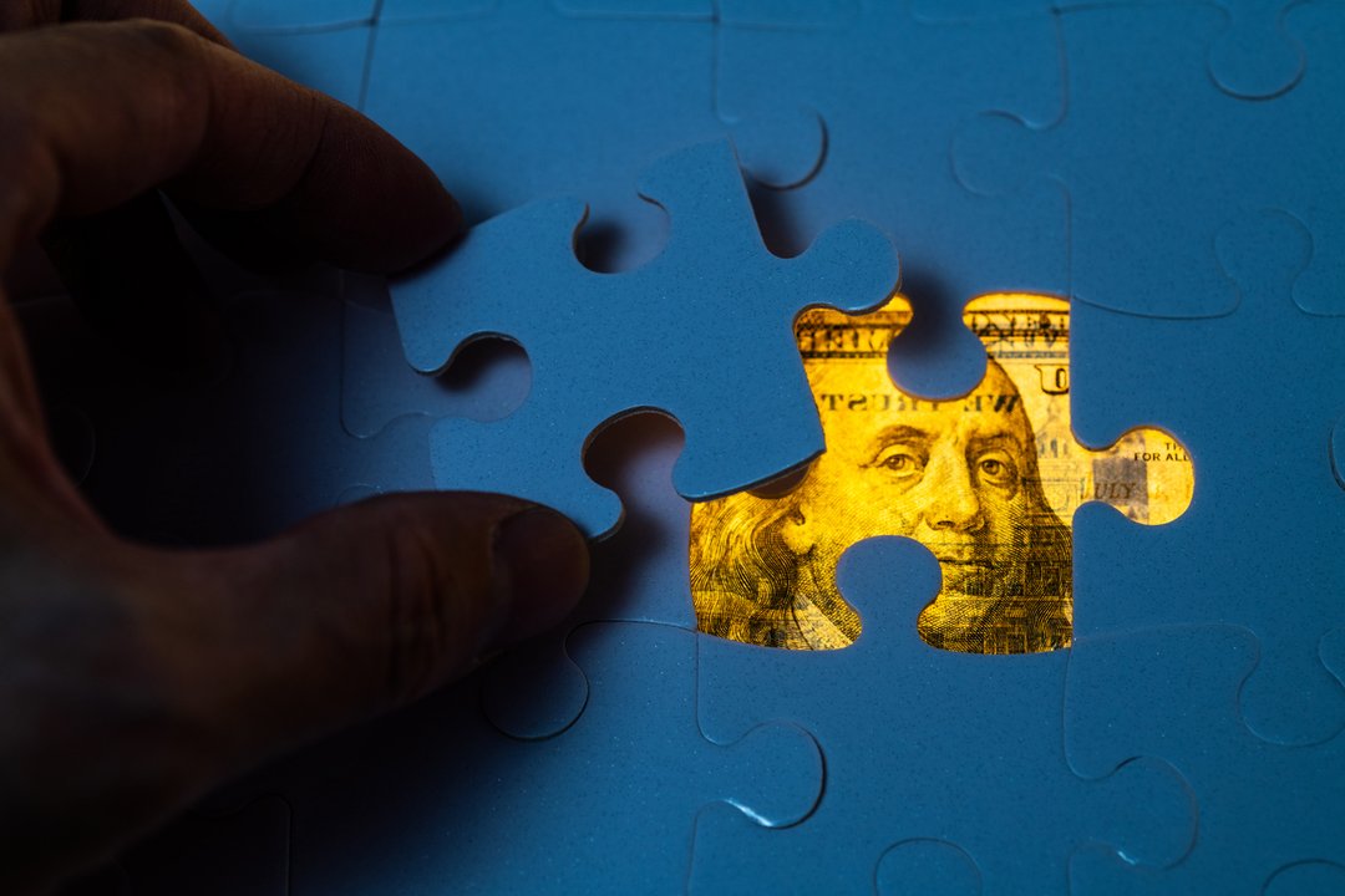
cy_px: 448
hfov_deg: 33.4
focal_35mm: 60
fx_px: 2241
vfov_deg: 22.6
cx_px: 672
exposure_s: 1/125
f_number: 8
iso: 160
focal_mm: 60
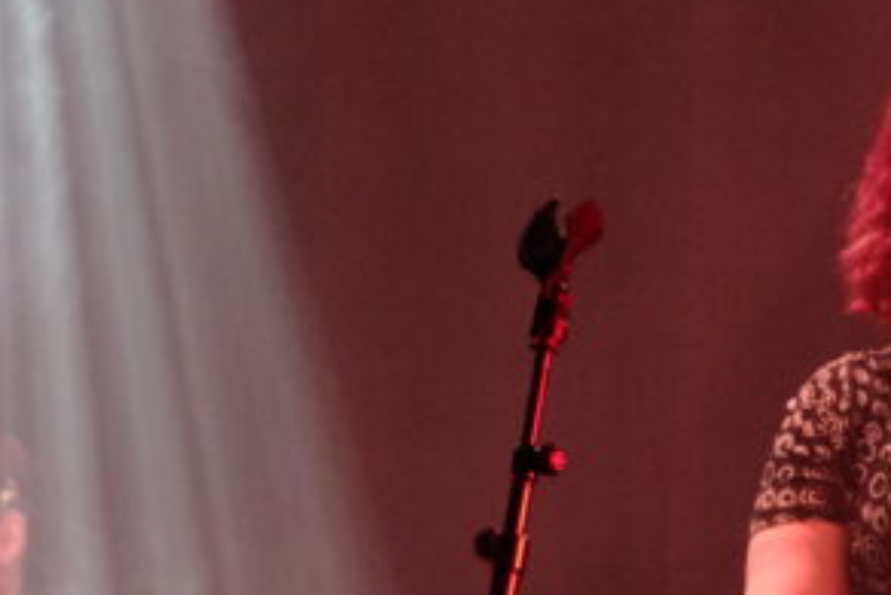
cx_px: -516
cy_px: 755
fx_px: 6512
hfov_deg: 7.7
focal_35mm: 263
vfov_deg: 5.2
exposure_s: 1/150
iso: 4000
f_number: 2.8
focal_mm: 50
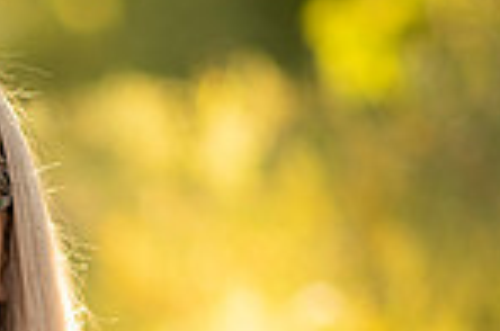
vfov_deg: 4.1
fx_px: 4629
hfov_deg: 6.1
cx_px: -118
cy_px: 471
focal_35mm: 334
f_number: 1.8
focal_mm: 85
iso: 125
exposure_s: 1/400
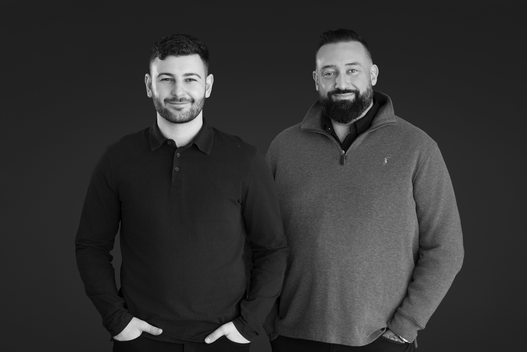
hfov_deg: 23.9
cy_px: 176
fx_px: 1244
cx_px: 264
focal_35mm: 85
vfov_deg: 16.1
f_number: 3.5
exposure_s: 1/200
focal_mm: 85
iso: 400
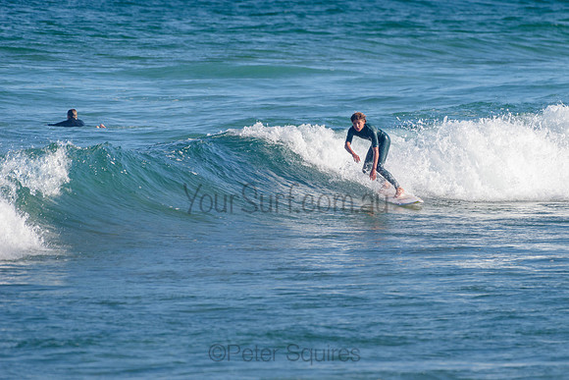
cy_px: 147
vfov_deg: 2.2
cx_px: 349
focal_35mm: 613
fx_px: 9694
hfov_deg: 3.4
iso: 160
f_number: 5.6
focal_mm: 500
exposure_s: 1/2000
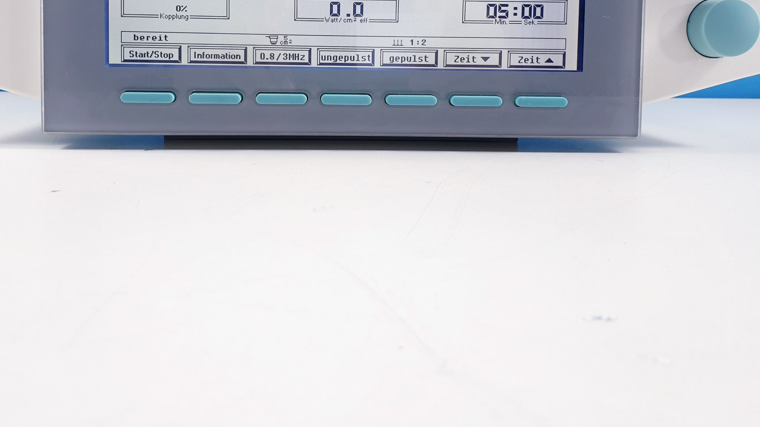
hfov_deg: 56.5
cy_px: 86
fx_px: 705
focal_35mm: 35
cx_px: 341
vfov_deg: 32.8
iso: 64
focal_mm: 4.3
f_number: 2.4
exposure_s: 1/50
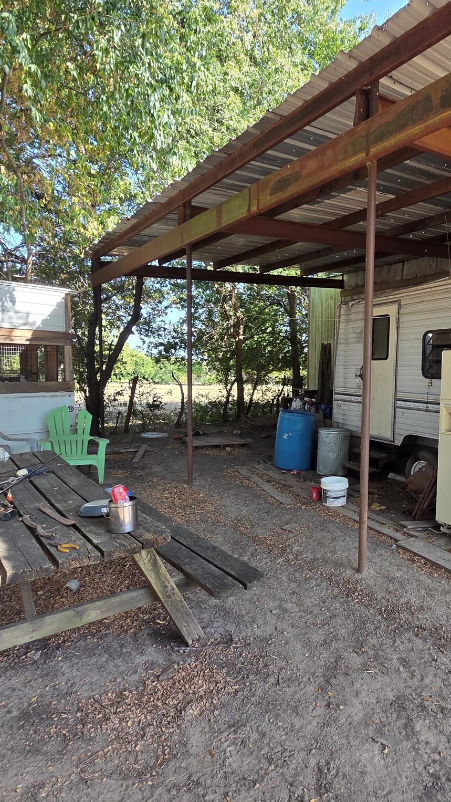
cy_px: 402
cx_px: 345
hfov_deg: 55.2
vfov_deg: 89.6
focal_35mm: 19
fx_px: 404
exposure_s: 1/186
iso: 50
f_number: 2.2
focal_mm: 2.2
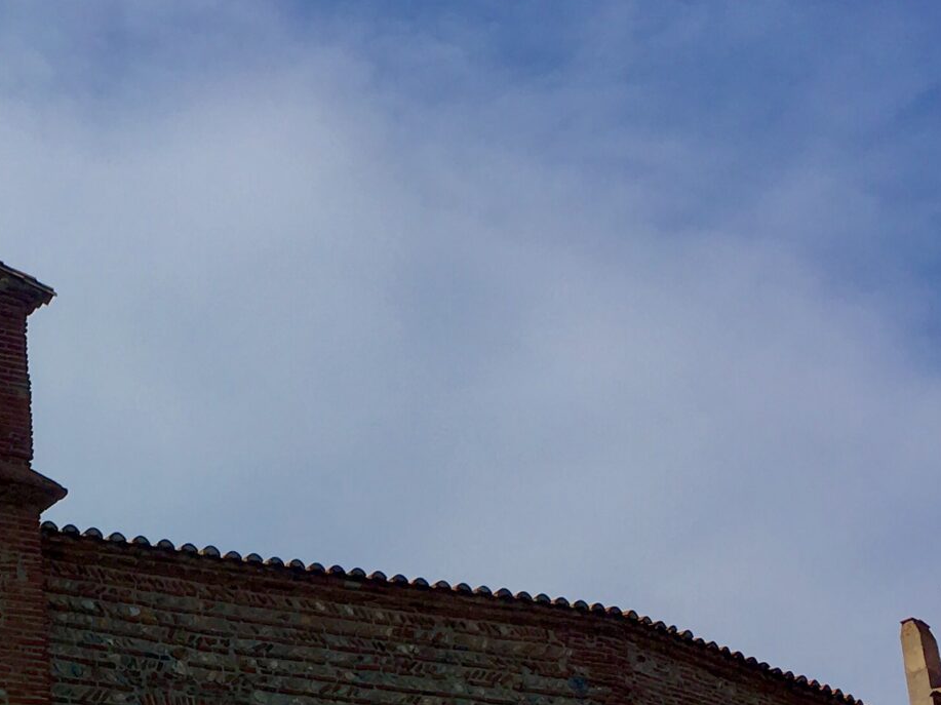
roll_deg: +1.8
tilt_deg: +18.7
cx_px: -7
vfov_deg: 17.6
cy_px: 772
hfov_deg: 23.1
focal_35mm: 81
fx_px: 2201
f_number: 2.2
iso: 25
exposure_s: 1/2404
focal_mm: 4.15
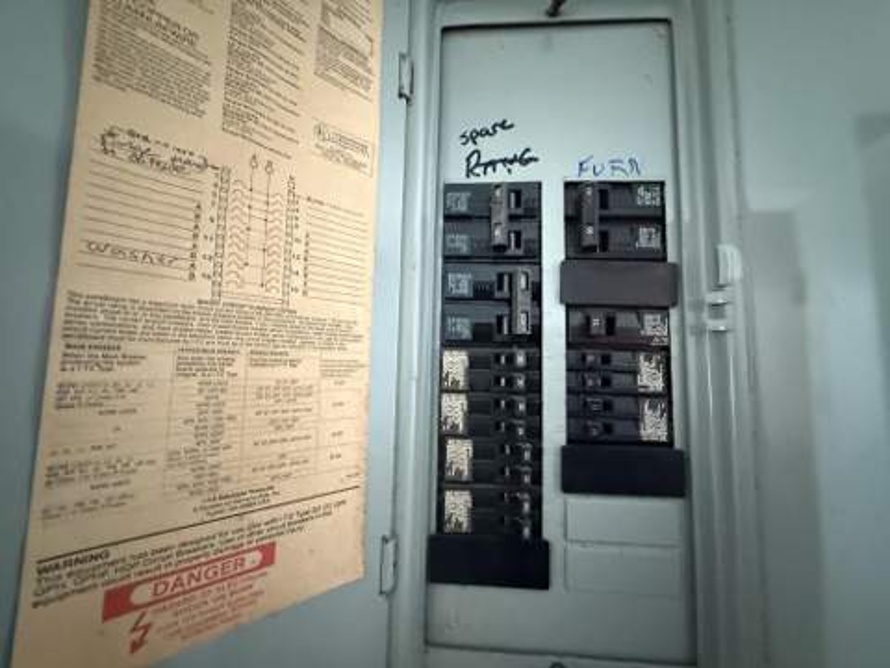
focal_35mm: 14
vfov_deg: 85.7
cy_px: 334
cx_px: 445
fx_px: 360
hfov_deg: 102.1
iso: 1250
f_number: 2.2
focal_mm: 2.22
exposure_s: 1/40
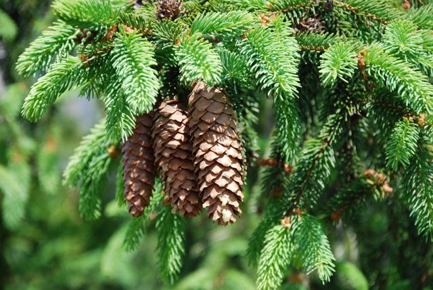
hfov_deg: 13.0
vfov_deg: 8.7
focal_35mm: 158
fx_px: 1896
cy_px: 145
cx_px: 216
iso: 100
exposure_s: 1/125
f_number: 6.3
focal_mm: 105
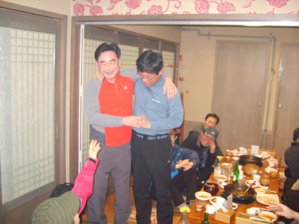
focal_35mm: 35
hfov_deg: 52.6
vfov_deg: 40.7
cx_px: 150
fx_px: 302
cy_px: 112
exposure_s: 1/30
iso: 226
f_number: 2.8
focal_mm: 7.4
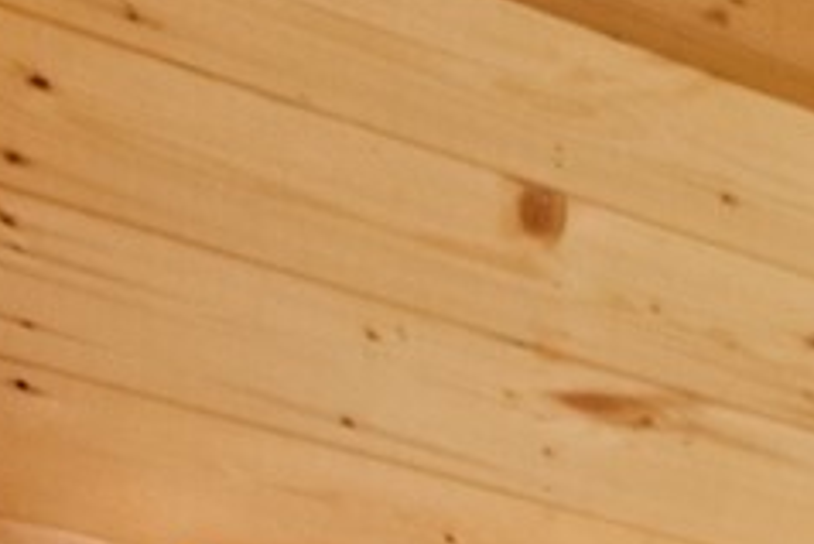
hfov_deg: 9.8
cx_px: 2793
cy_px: 1748
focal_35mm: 107
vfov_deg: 9.4
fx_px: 2421
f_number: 2.8
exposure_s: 1/15
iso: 400
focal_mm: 15
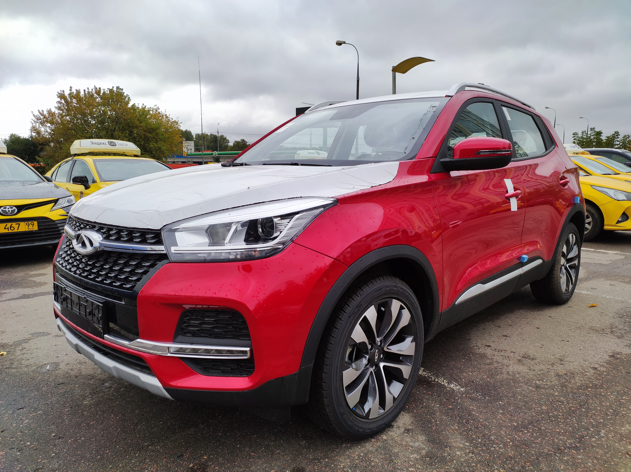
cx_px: 316
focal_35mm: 17
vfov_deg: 74.6
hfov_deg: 91.1
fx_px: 310
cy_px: 236
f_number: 1.79
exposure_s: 1/60
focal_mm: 4.74
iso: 53
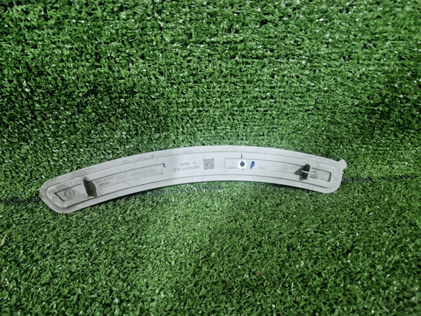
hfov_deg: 73.9
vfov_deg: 58.9
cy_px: 158
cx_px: 210
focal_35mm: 23
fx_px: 280
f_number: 1.8
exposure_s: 1/100
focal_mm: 5.4
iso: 100
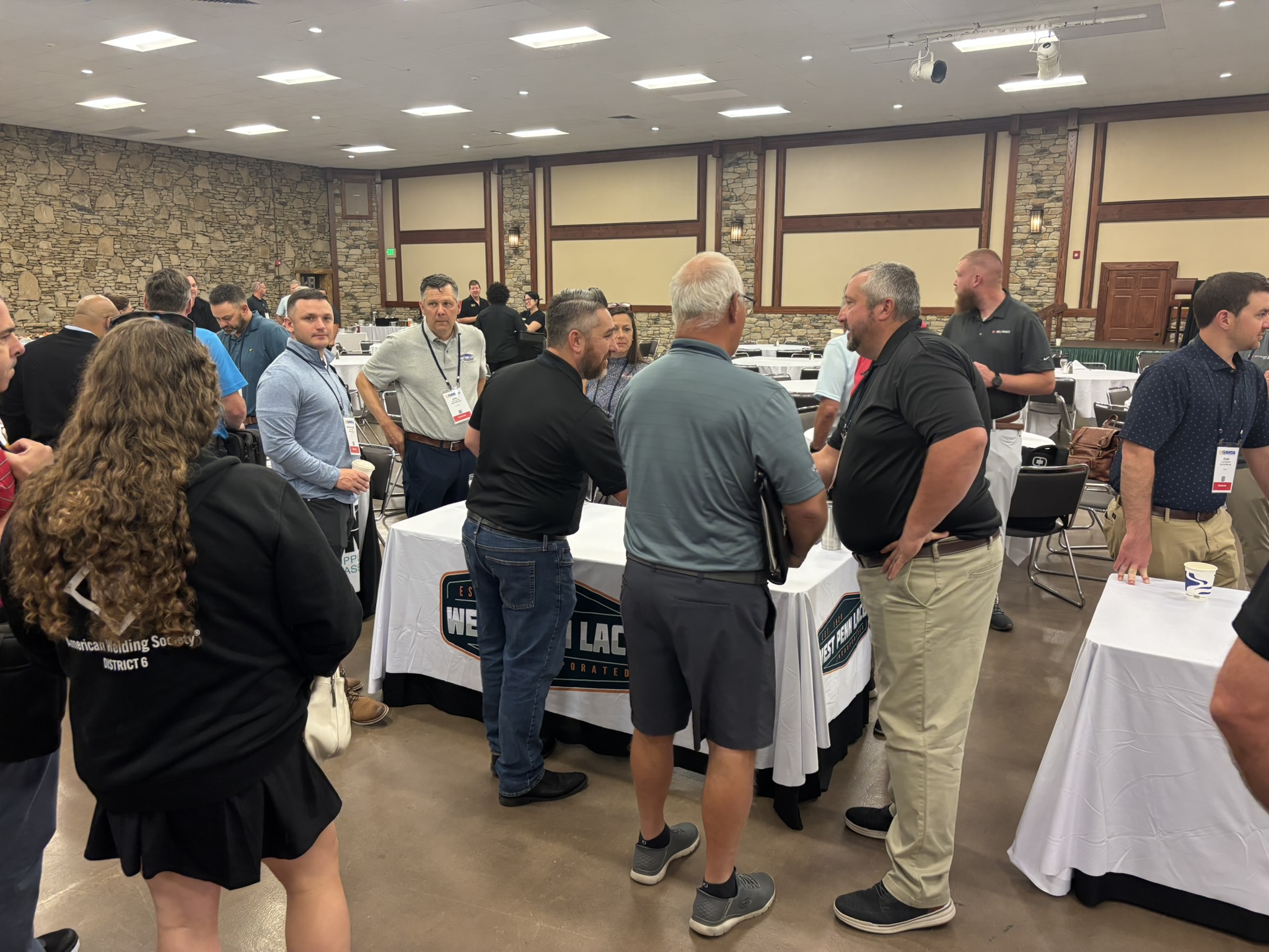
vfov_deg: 53.1
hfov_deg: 67.3
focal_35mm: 26
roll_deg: +0.0
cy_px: 476
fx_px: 953
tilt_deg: -10.8
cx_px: 634
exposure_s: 1/60
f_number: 1.6
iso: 200
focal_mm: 5.96
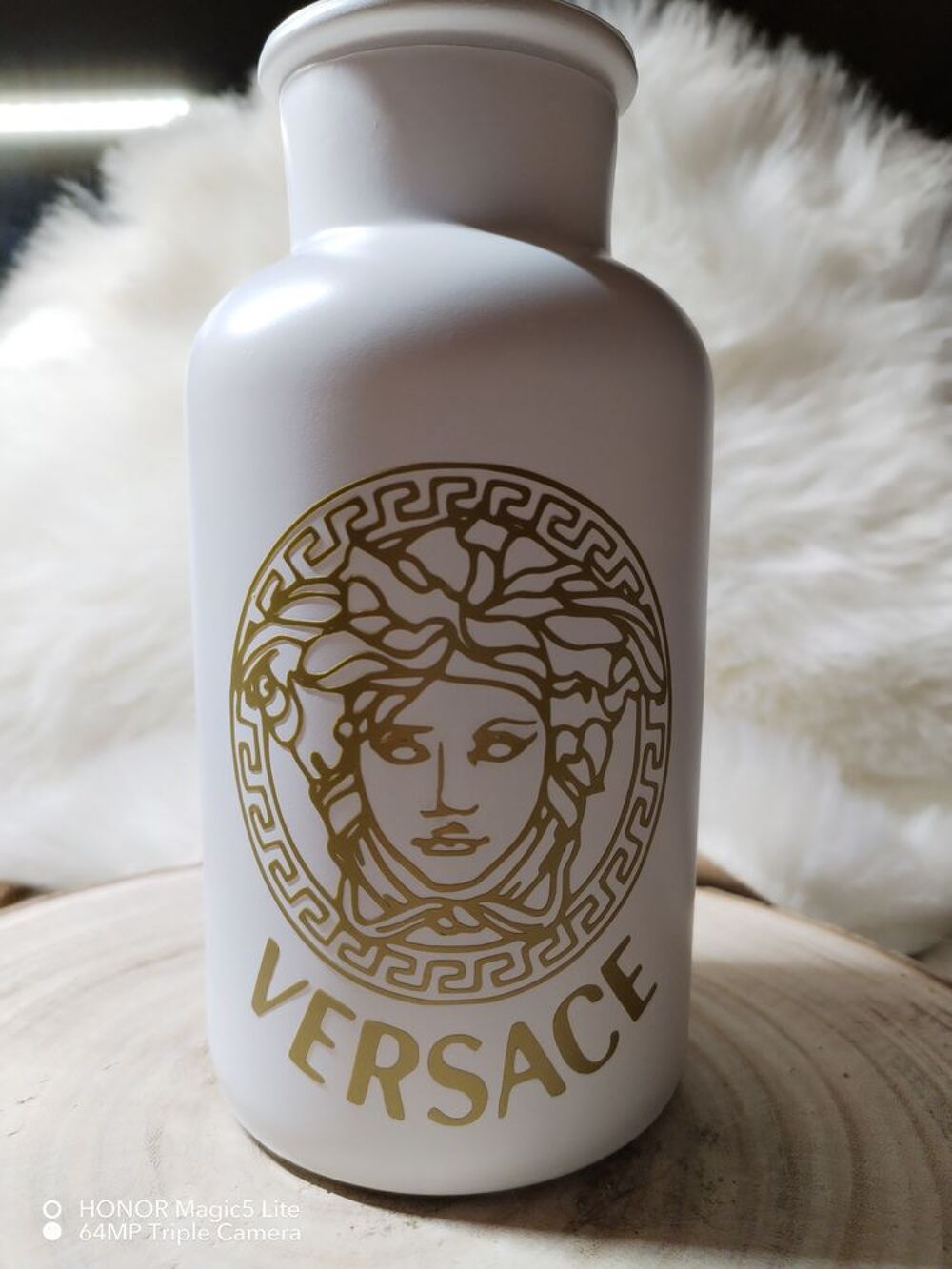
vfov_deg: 61.7
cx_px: 476
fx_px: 1063
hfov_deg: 48.2
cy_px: 634
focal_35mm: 29
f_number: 1.8
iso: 232
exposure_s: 1/33.3
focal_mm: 4.75
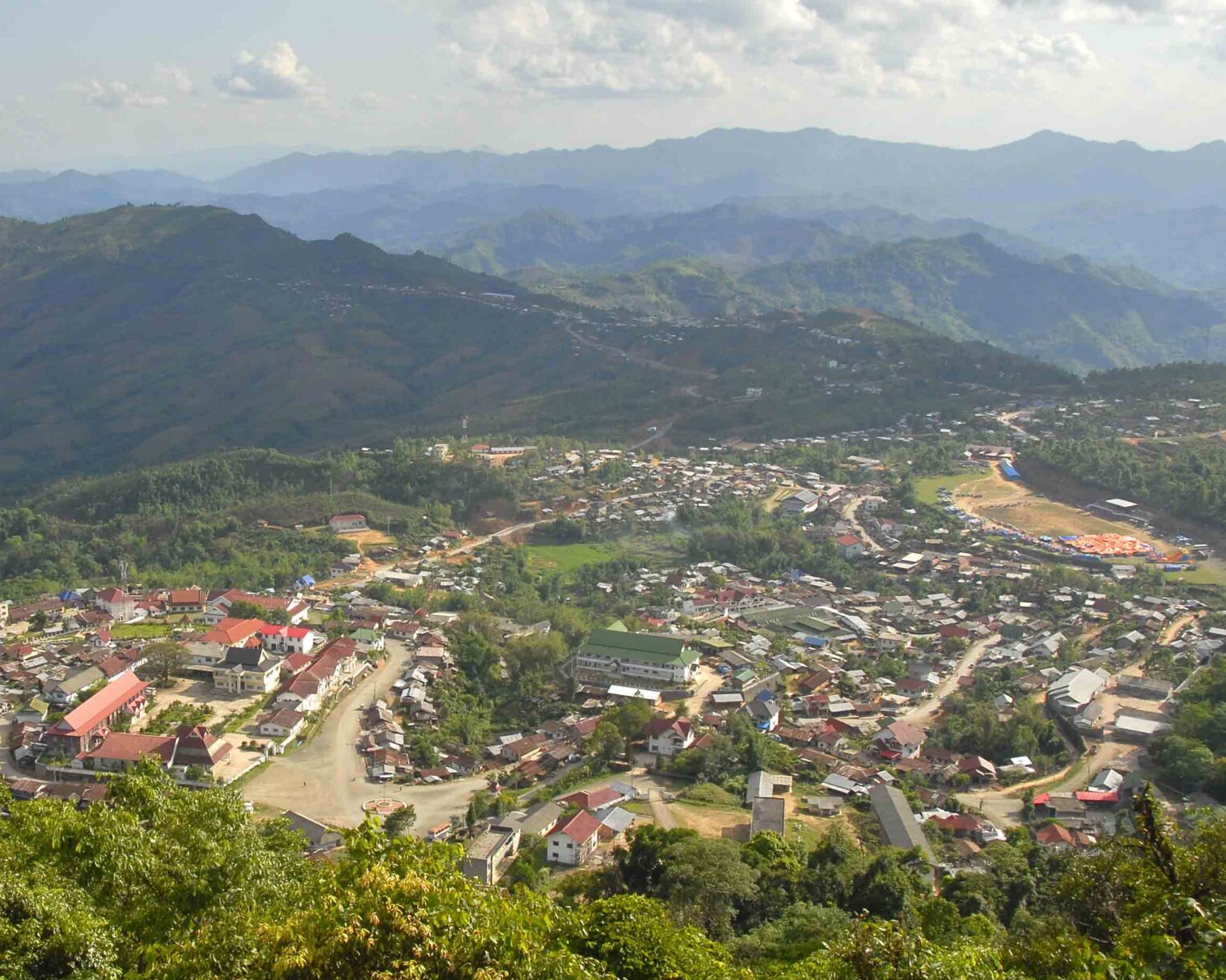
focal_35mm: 47
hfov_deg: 38.9
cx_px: 378
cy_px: 524
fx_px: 1705
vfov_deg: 32.1
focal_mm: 20
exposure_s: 1/250
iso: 100
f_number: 8
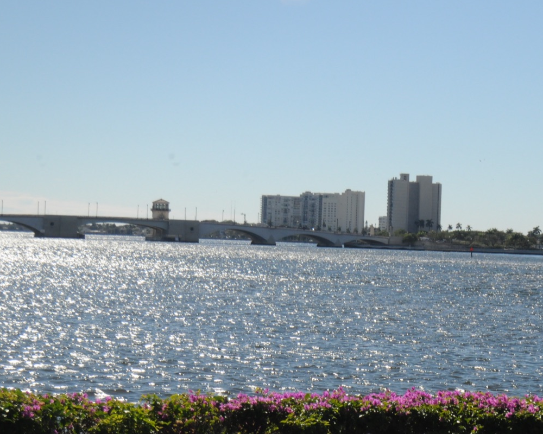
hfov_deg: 19.3
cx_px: 375
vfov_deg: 15.5
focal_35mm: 99
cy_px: 200
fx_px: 1591
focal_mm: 44
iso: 800
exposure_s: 1/1250
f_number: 18
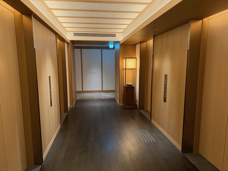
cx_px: 114
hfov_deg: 71.6
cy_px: 86
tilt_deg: -8.5
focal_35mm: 24
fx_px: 158
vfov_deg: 56.8
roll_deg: +0.4
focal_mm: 6.76
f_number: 1.78
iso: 800
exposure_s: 1/49
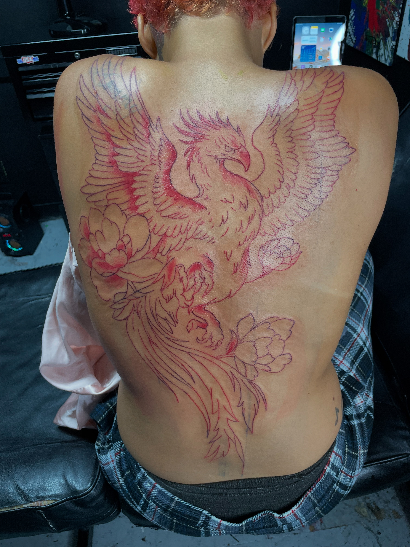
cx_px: 205
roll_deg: +5.6
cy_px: 274
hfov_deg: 53.1
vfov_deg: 67.3
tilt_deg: -41.1
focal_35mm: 26
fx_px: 411
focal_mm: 4.2
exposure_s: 1/120
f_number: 1.6
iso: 100
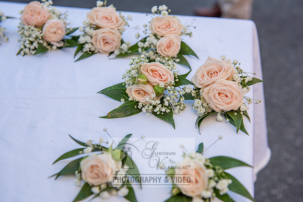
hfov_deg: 34.5
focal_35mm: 58
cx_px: 152
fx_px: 488
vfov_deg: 23.4
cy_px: 101
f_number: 6.3
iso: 200
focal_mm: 58
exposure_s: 1/160
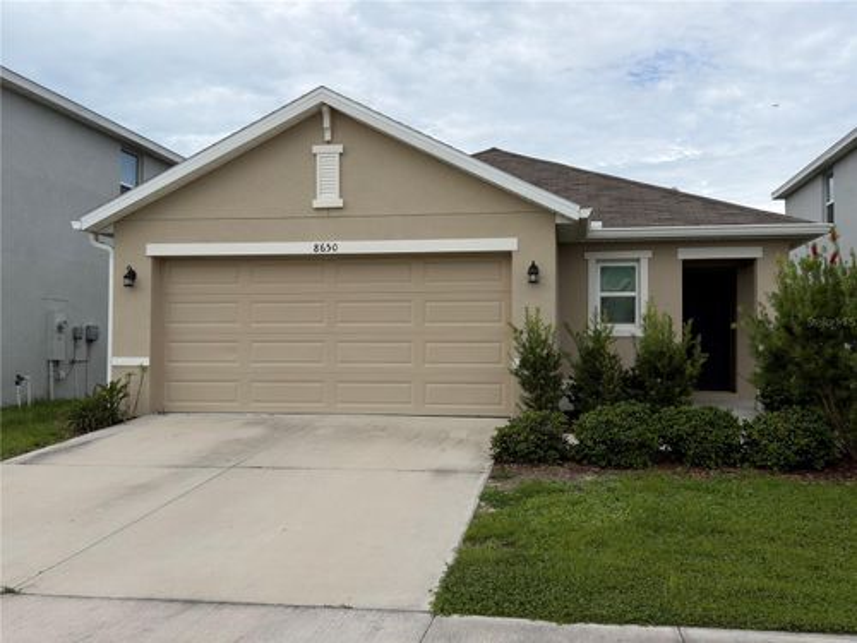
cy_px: 322
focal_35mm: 34
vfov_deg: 41.8
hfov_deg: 54.0
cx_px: 428
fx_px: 842
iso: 64
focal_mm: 6.76
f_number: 1.78
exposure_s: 1/6897
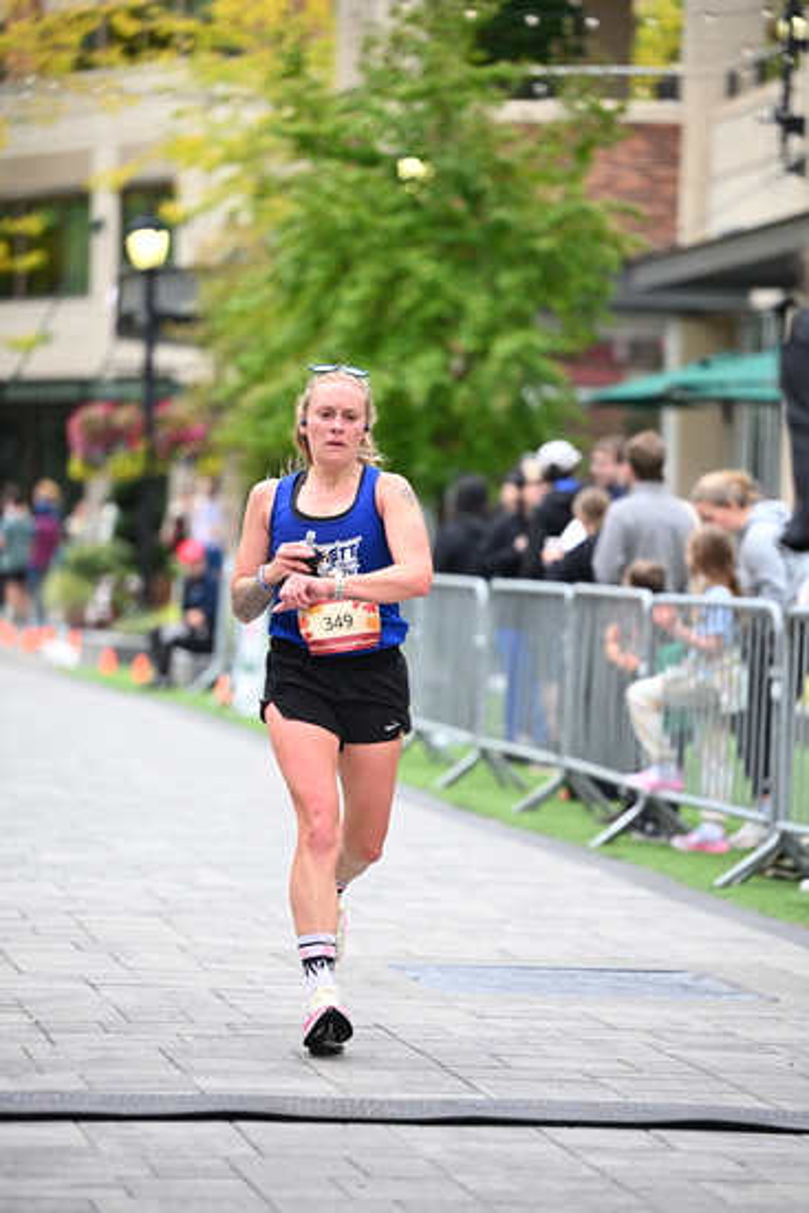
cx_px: 404
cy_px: 606
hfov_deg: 9.5
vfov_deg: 14.1
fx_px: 4884
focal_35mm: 145
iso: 1250
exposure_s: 1/1600
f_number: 2.8
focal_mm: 145
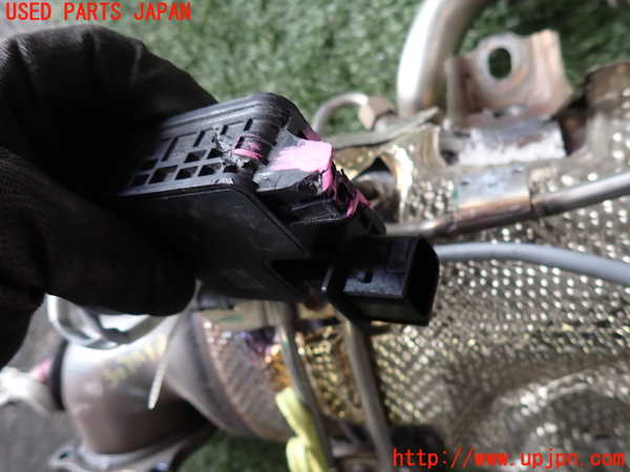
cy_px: 236
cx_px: 315
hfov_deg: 69.4
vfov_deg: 54.9
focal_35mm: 25
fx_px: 455
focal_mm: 4.5
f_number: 2
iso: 100
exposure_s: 1/60
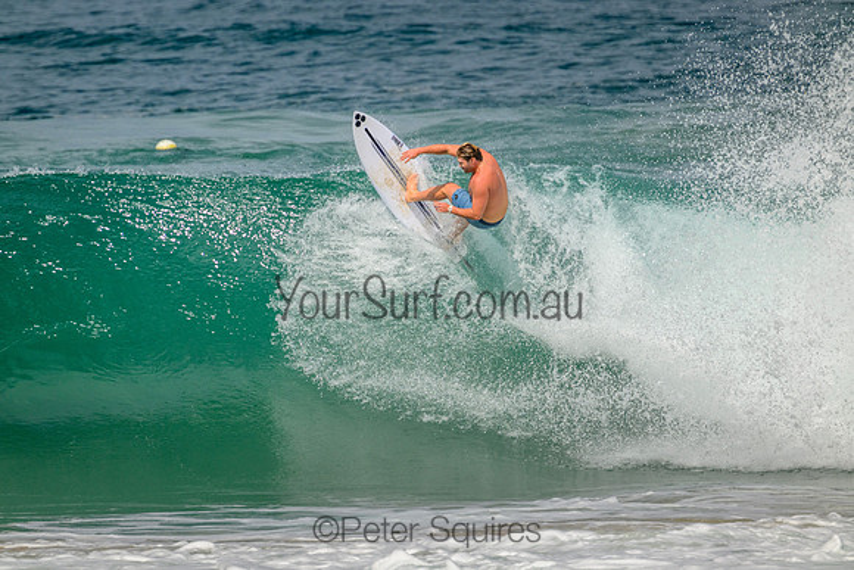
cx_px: 427
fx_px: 18981
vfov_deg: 1.7
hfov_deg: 2.6
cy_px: 285
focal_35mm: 800
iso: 560
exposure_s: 1/2000
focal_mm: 800
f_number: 11
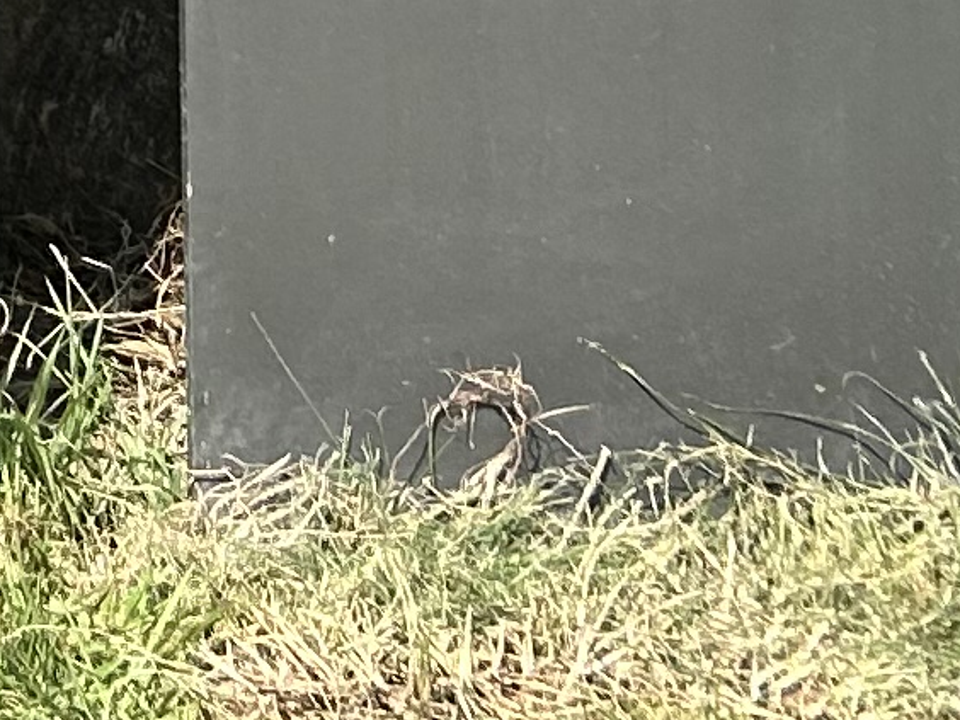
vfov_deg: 7.2
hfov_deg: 9.2
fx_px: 5158
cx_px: -1576
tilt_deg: -0.4
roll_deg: +0.6
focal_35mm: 186
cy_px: -1408
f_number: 1.5
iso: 50
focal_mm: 5.7
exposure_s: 1/2762
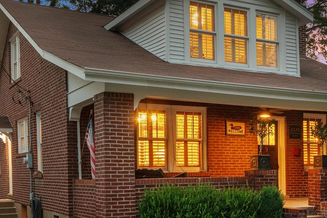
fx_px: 527
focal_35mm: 58
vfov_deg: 23.4
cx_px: 236
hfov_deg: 33.9
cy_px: 123
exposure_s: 1/2
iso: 400
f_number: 6.3
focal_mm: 18
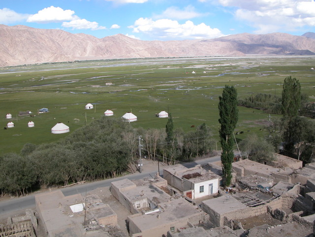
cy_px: 118
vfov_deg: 40.7
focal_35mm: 35
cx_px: 158
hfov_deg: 52.6
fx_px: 318
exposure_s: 1/319
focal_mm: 8.9
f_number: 6.3
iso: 100
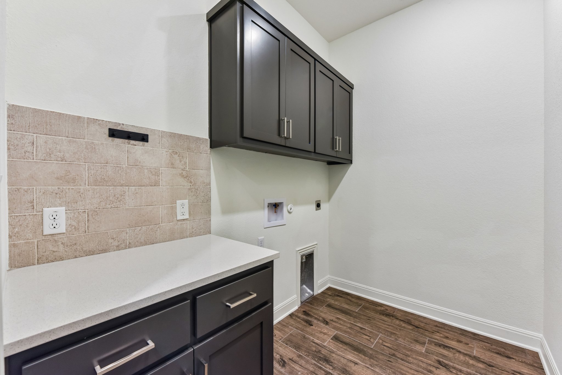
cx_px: 281
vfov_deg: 77.3
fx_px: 234
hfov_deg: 100.4
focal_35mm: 15
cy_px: 188
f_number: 8
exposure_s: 1/15
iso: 560
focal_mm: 15
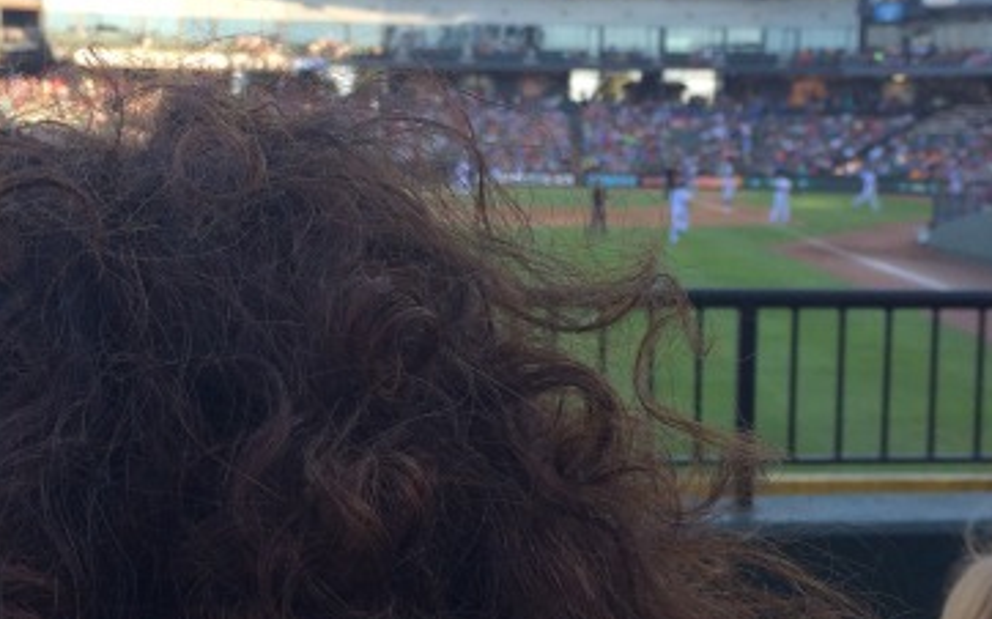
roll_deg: -0.7
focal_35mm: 68
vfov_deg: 19.1
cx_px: 567
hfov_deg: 30.2
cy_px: 386
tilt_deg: -9.0
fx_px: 1838
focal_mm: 4.15
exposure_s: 1/229
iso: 32
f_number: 2.2
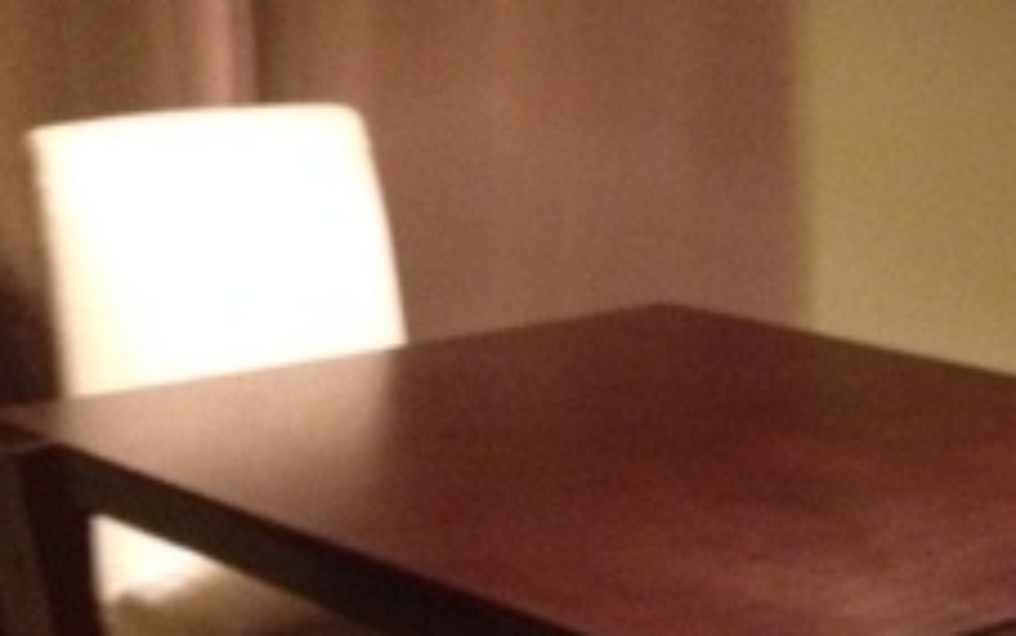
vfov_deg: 12.0
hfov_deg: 18.3
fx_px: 3019
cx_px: 1148
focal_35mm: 109
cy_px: 121
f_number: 2.4
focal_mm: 4.28
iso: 640
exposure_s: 1/15
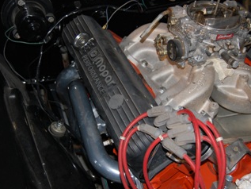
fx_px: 413
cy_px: 97
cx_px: 110
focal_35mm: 57
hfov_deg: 33.7
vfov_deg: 25.7
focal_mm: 28
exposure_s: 1/60
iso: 400
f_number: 4.2
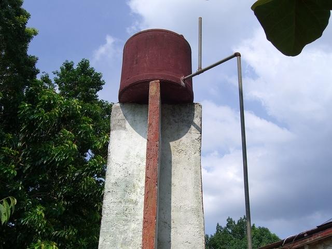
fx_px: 364
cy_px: 124
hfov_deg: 49.0
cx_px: 166
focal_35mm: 38
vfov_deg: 37.7
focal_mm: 7.9
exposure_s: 1/1000
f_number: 4
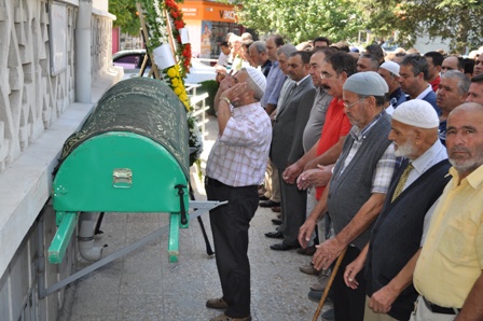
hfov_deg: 45.0
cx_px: 242
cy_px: 160
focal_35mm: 44
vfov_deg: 30.8
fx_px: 583
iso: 200
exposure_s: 1/200
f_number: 4.5
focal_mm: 29
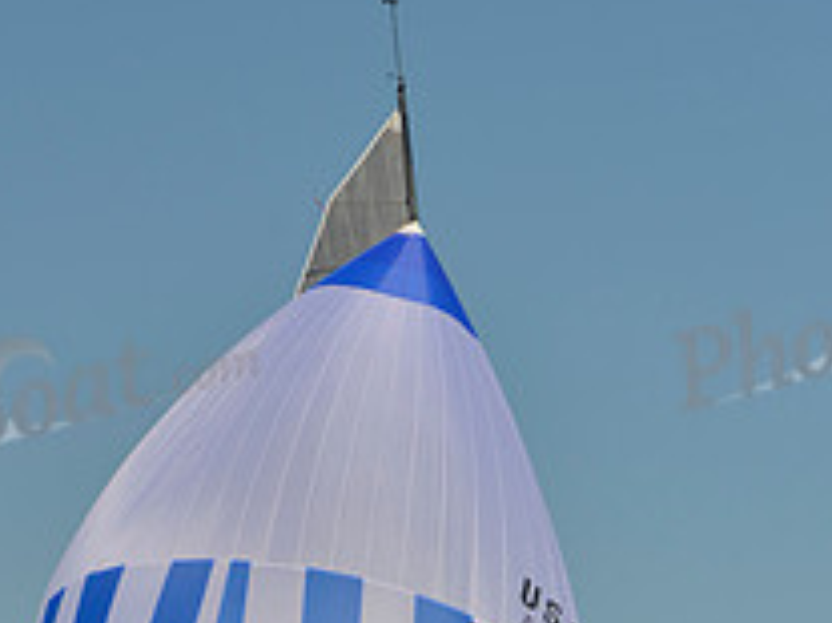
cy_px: 945
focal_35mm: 232
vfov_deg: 6.3
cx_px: 468
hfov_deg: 8.5
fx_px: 5573
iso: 200
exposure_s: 1/640
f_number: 8
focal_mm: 86
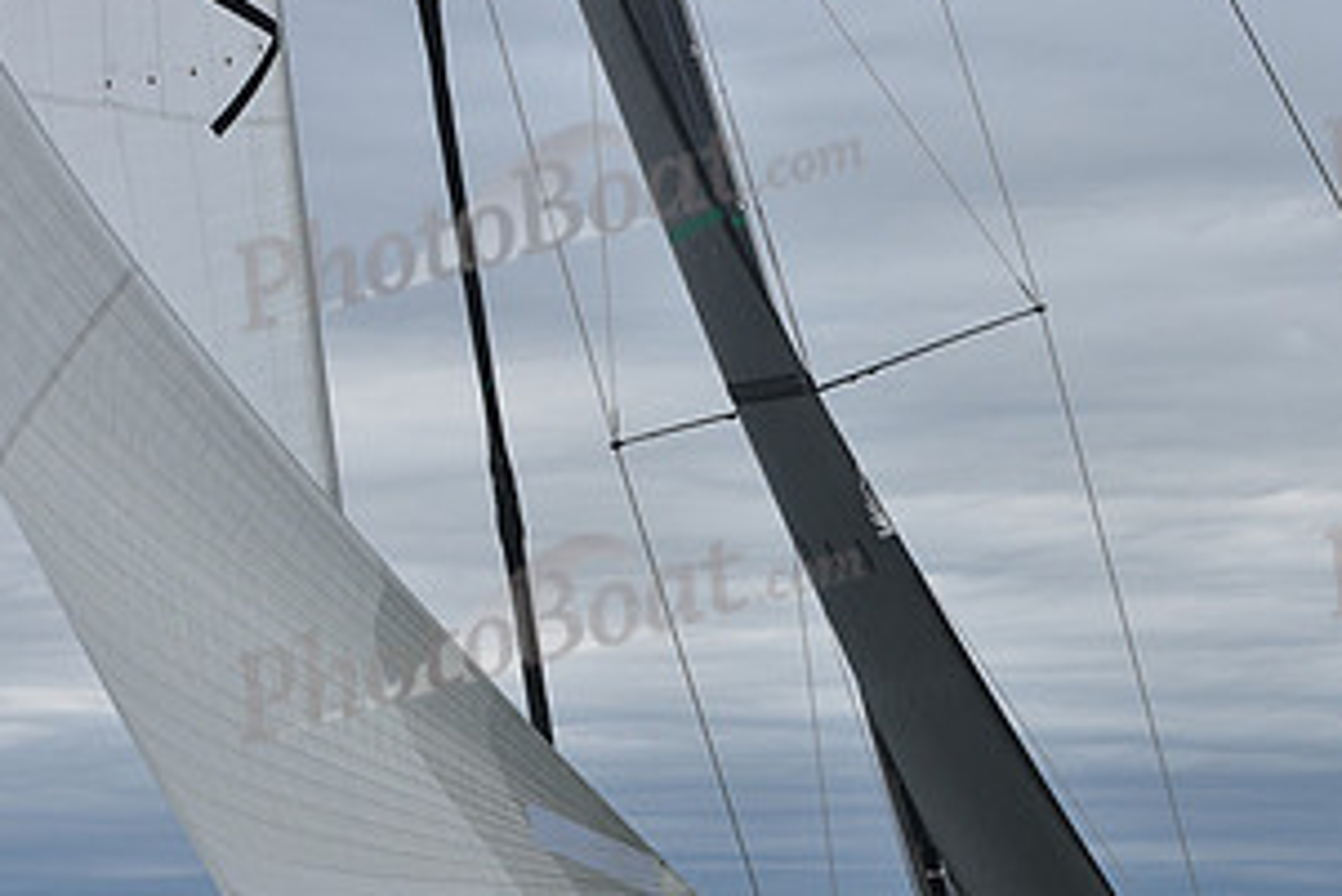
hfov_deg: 15.1
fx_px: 5035
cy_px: 796
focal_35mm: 135
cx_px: 1097
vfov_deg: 10.1
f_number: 8
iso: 320
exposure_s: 1/1000
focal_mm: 70
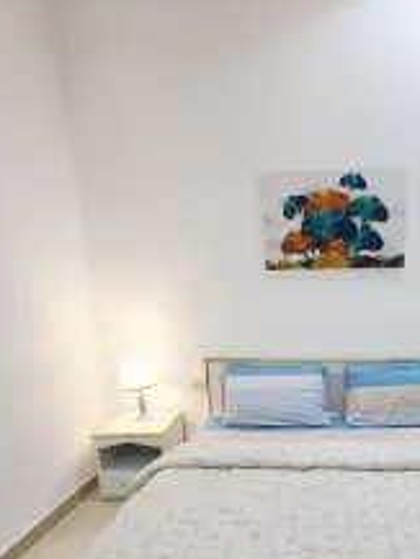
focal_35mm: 24
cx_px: 317
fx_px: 388
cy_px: 363
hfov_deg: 54.1
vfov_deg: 69.9
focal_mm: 2.2
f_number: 2.2
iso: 100
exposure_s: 1/50
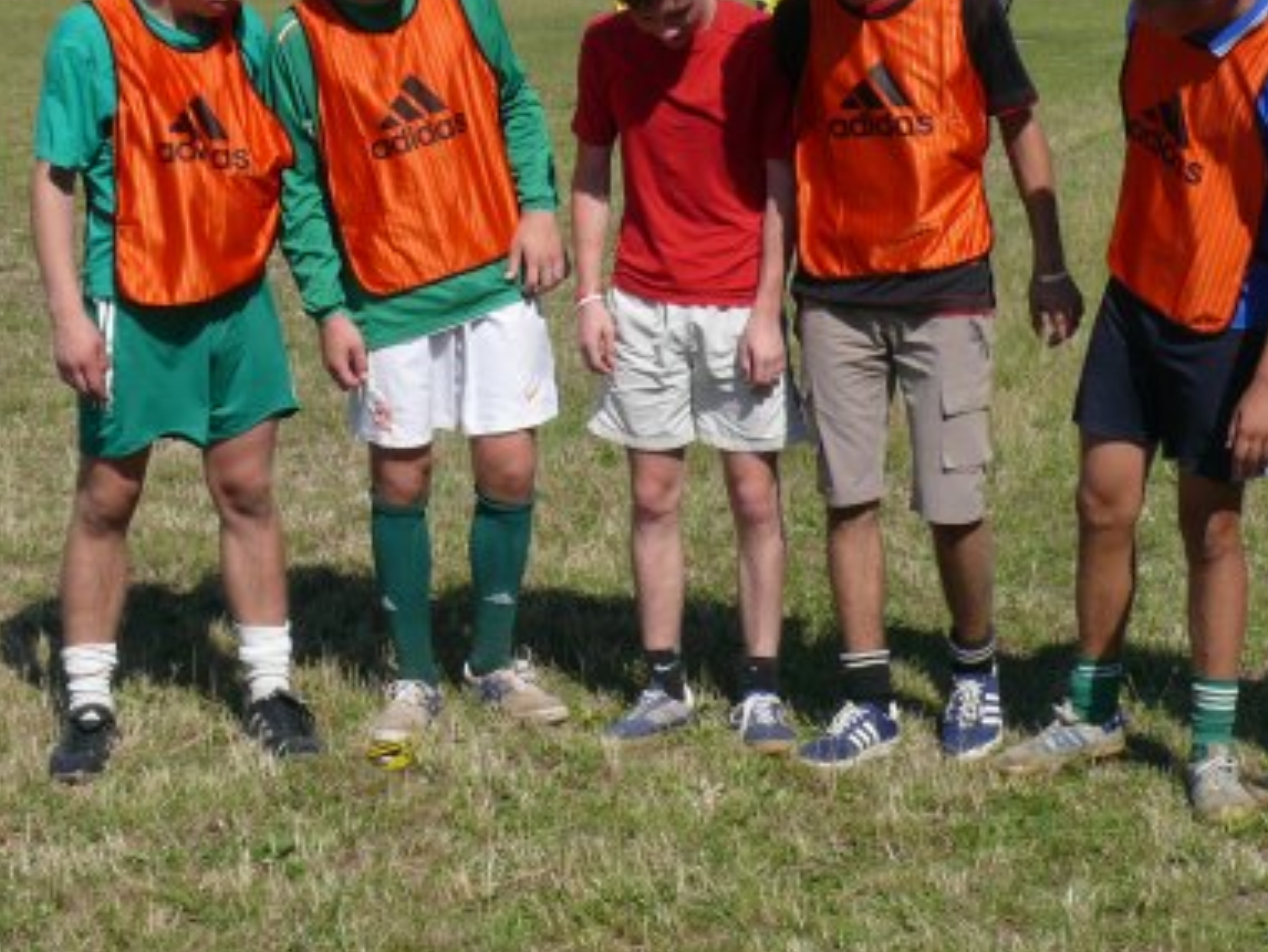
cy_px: 272
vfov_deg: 17.9
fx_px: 3006
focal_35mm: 82
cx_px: 863
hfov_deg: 23.7
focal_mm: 9.7
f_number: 7.1
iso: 100
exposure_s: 1/400
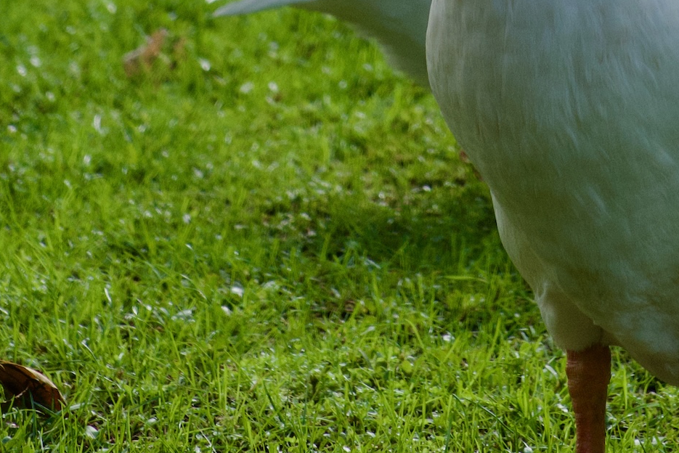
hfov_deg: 5.8
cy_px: -312
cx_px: 484
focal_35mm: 355
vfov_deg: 3.9
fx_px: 6697
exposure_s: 1/8000
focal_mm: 55
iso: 500
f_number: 2.8
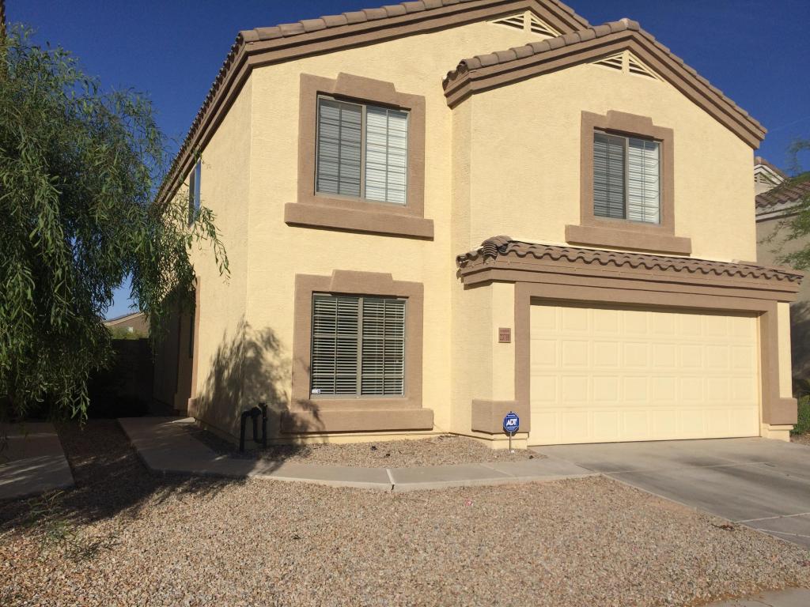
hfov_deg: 61.7
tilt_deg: +3.7
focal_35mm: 29
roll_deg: +0.5
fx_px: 679
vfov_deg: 48.2
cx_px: 405
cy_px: 304
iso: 40
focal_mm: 4.15
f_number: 2.2
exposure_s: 1/5882
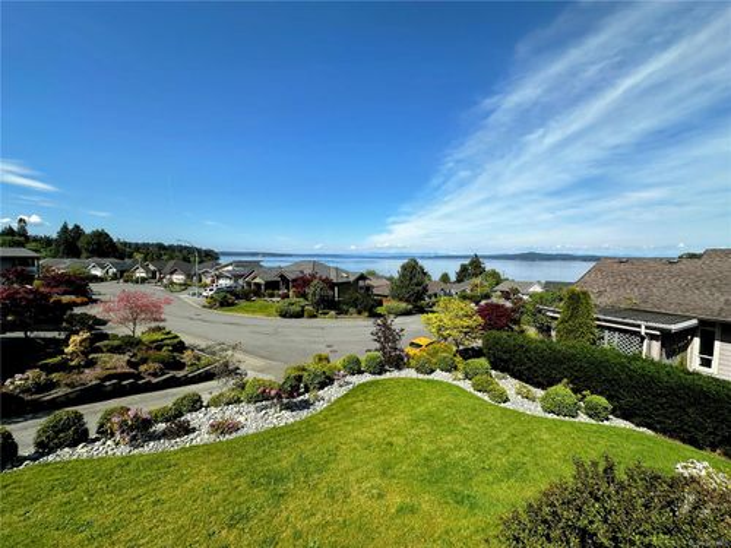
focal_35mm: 14
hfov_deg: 102.1
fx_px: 296
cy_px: 274
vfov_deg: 85.7
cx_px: 366
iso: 50
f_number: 2.2
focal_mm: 2.22
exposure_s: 1/2564
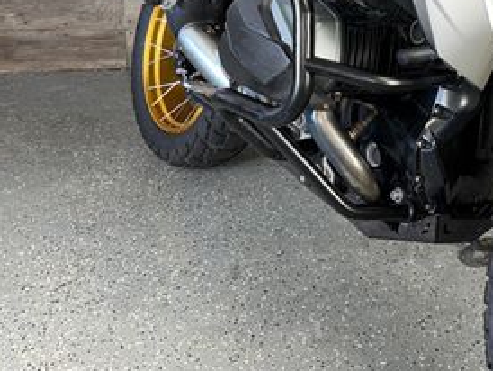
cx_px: 416
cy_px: -23
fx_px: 798
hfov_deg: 33.0
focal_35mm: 56
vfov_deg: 24.6
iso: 64
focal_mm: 6.76
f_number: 1.78
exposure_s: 1/24
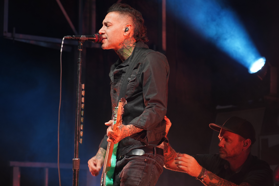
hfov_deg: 16.4
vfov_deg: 11.0
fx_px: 969
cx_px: 144
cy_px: 82
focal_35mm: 125
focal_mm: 105
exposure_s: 1/160
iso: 1600
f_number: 4
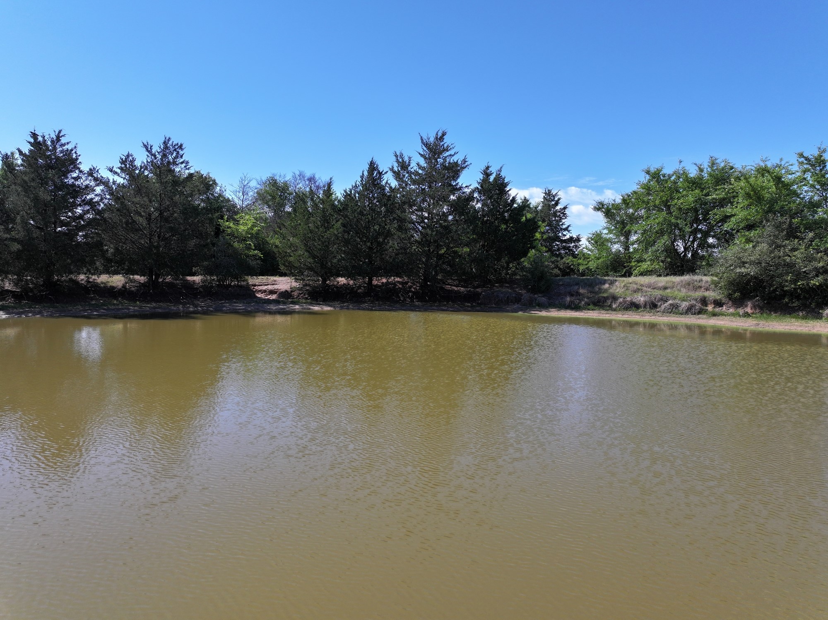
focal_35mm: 24
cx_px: 414
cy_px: 310
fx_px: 574
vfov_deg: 56.8
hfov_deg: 71.6
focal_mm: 12.29
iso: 120
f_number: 2.8
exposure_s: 1/2000
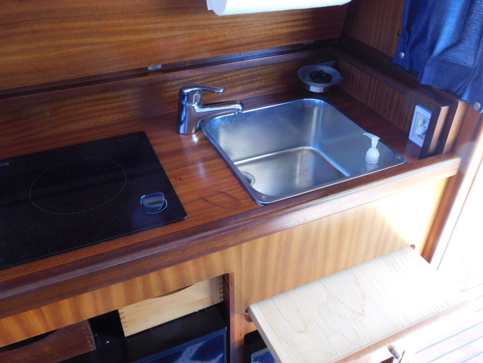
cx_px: 245
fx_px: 433
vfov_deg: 45.5
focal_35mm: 31
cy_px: 184
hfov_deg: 58.3
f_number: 3.2
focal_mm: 5.3
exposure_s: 1/30
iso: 140
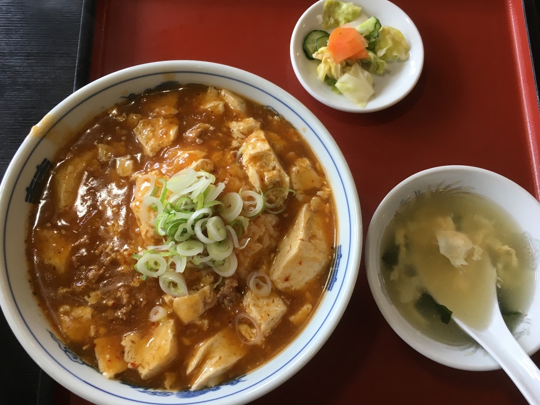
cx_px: 274
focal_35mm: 30
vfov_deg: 46.8
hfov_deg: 60.0
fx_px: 468
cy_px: 196
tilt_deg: -74.1
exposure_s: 1/30
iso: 25
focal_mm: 4.15
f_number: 2.2
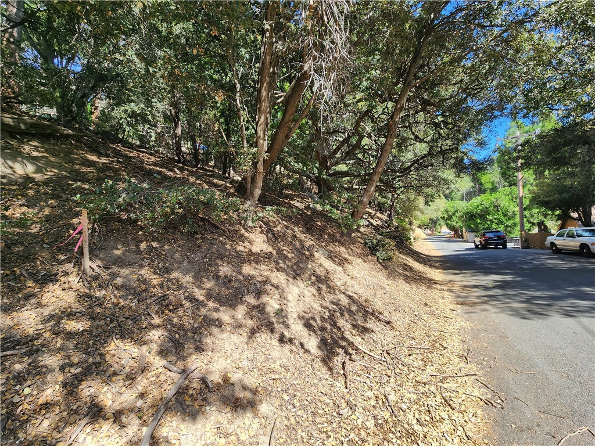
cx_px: 298
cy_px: 223
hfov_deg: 106.2
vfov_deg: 89.9
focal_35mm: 13
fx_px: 223
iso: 50
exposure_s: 1/414
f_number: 2.2
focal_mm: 2.2
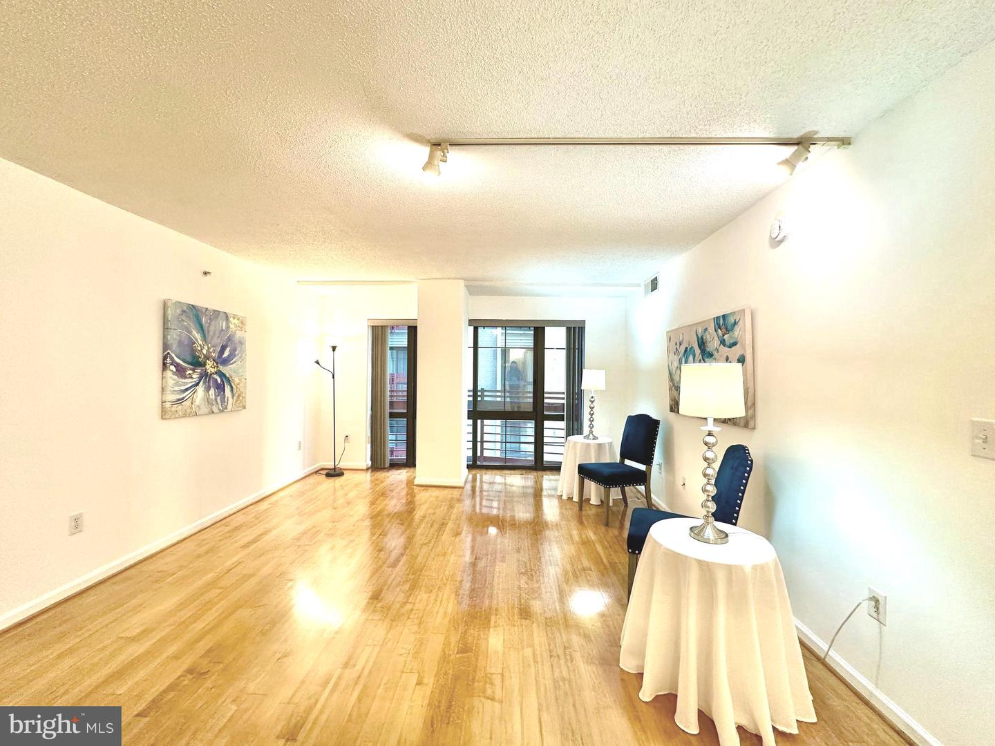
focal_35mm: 14
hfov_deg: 102.1
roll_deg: -0.4
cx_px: 498
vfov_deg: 85.7
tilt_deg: +0.1
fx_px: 402
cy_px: 373
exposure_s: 1/60
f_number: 2.2
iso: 160
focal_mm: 2.22
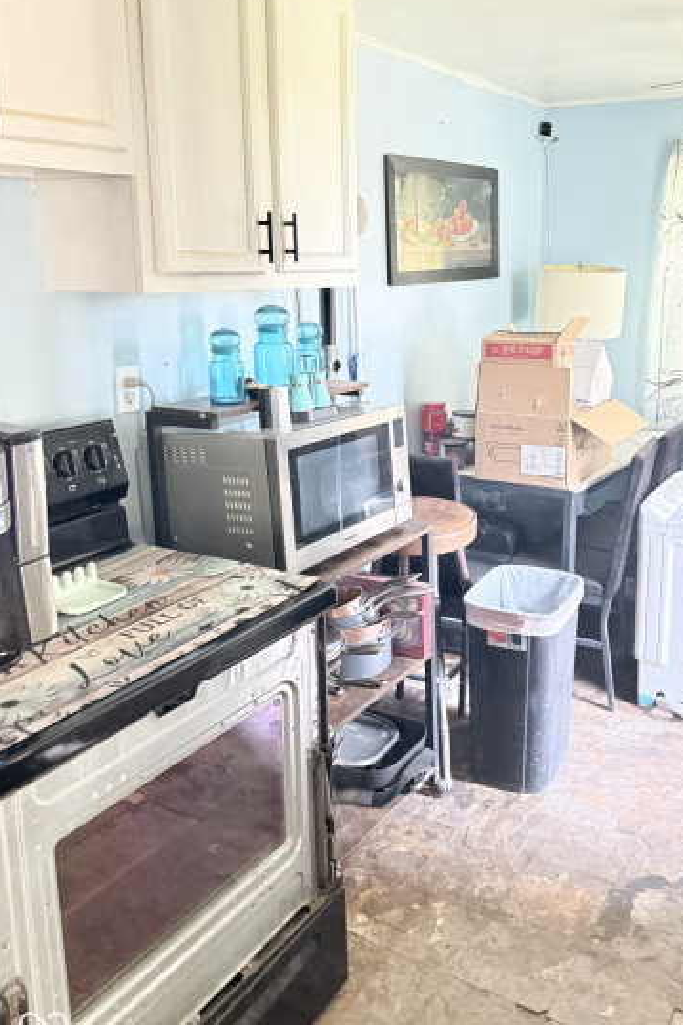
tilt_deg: -10.3
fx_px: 882
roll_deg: -0.3
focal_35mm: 31
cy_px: 425
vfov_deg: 59.9
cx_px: 471
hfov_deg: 41.6
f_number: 1.78
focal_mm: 6.76
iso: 1600
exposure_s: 1/26
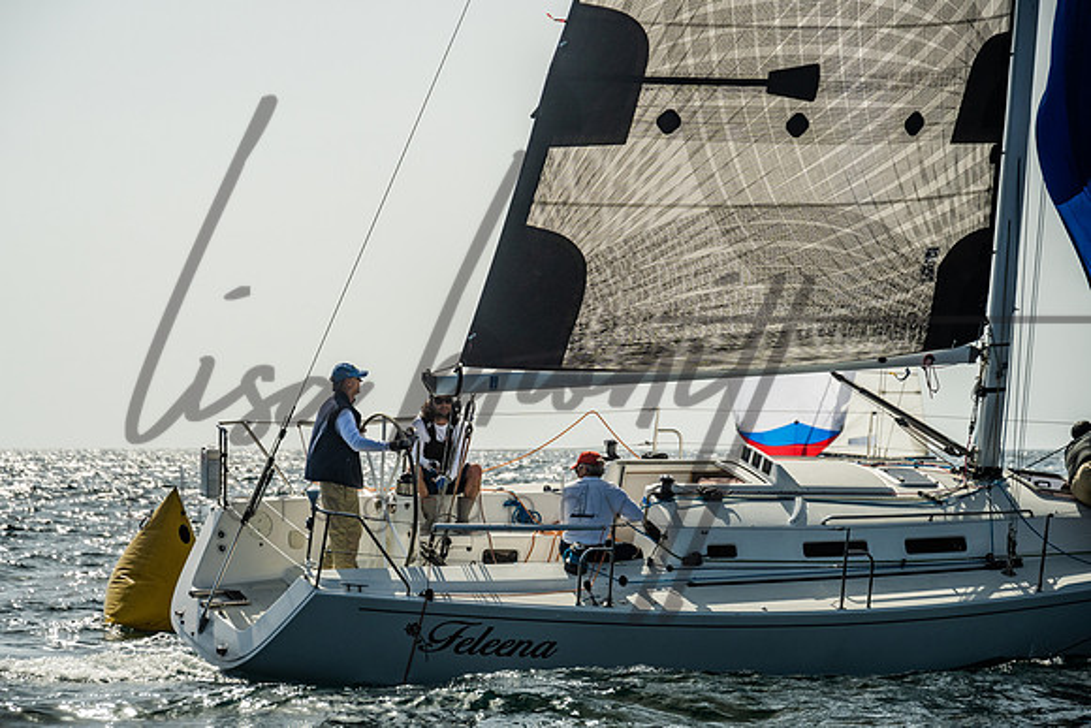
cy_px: 381
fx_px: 4609
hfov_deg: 13.5
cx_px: 477
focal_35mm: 152
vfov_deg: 9.0
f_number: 6.3
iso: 320
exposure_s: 1/2000
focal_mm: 135
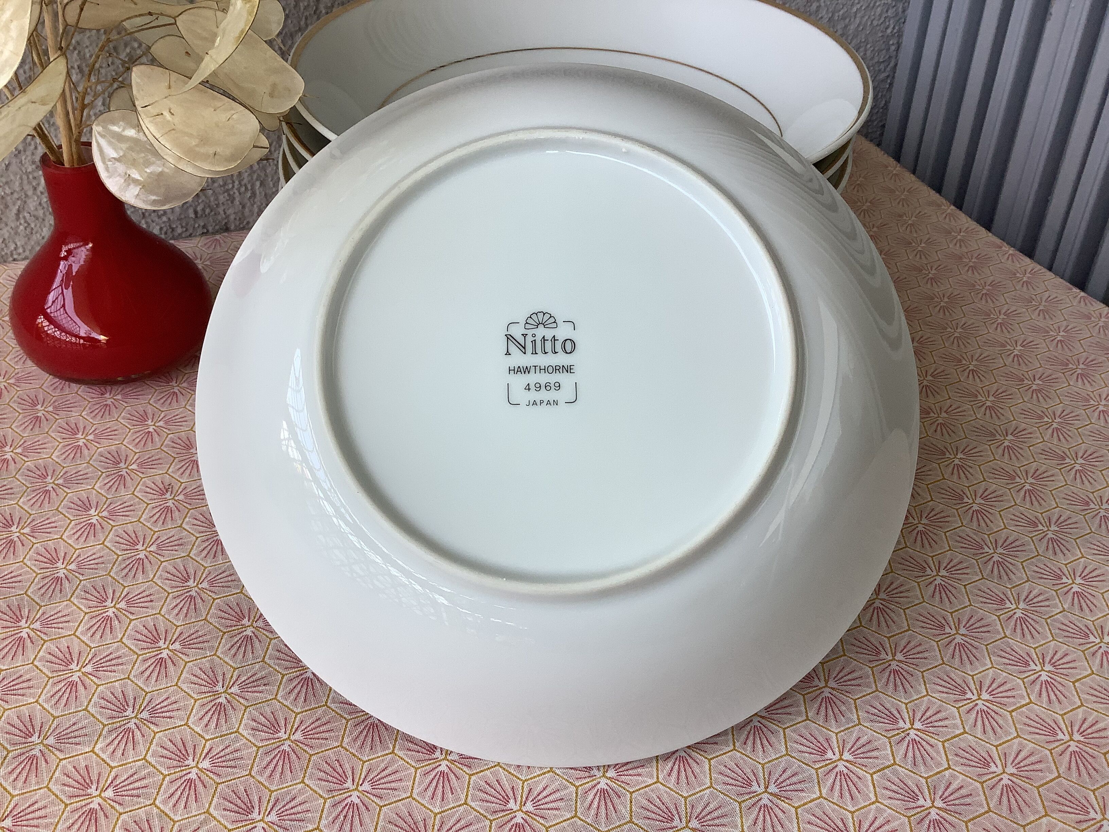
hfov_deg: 58.4
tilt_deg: -36.5
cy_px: 416
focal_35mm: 31
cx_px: 554
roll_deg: -0.7
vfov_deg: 45.4
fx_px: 993
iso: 50
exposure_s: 1/120
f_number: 2.4
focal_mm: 3.3
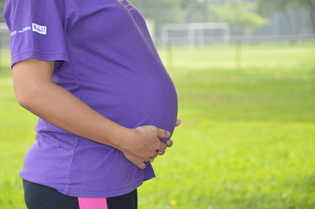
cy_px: 104
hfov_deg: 14.4
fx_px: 1246
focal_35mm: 142
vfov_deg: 9.6
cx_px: 158
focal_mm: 95
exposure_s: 1/125
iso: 200
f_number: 5.3
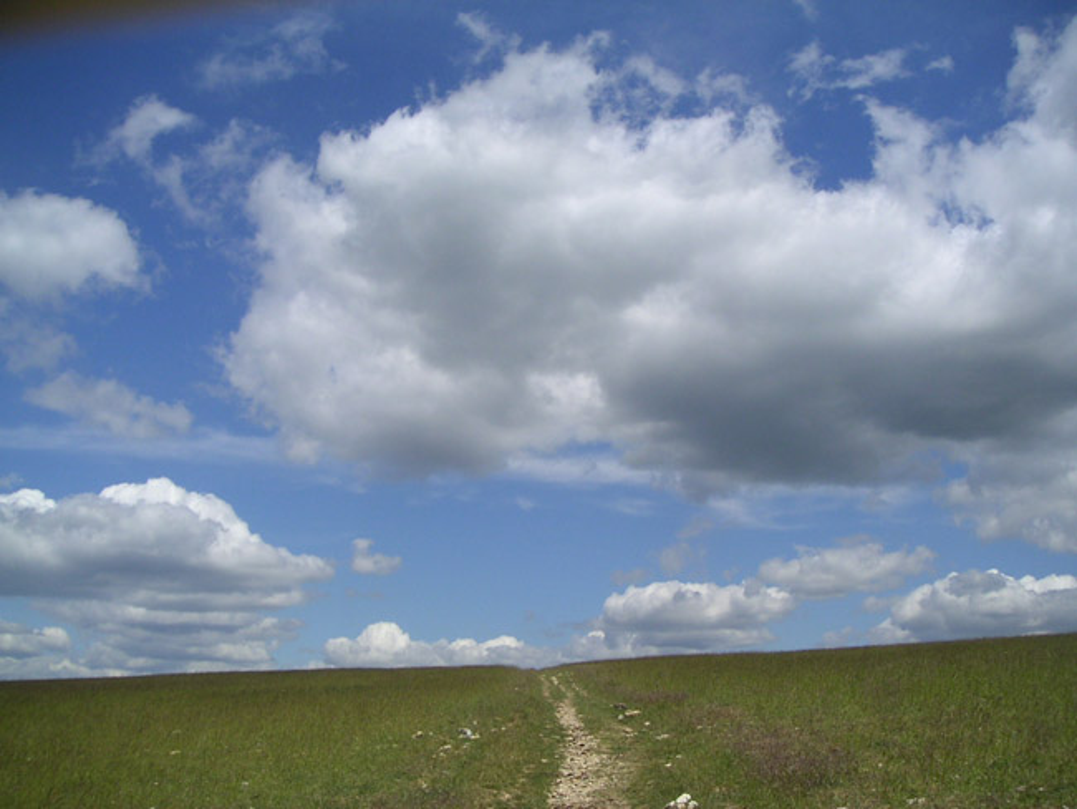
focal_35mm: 38
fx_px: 1183
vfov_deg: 37.7
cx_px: 538
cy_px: 404
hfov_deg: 49.0
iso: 50
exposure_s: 1/350
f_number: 6.7
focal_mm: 6
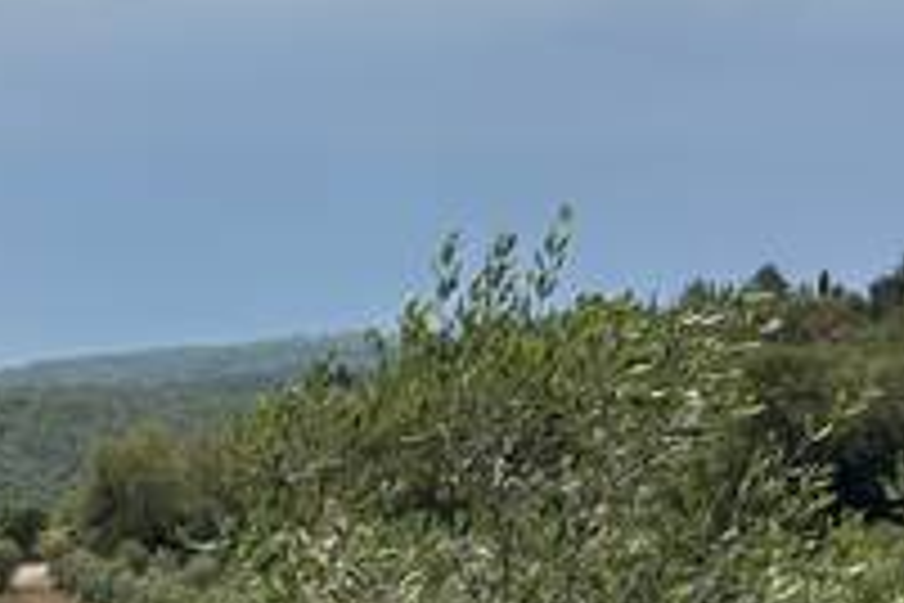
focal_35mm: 97
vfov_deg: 14.0
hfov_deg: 18.0
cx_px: -571
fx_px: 2436
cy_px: 549
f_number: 1.6
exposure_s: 1/6329
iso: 50
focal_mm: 5.96
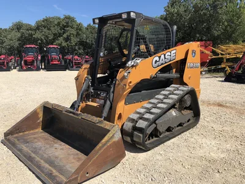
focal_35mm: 28
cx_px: 122
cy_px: 92
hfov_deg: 63.4
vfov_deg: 49.7
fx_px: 198
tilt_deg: -11.7
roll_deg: +0.2
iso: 20
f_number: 1.8
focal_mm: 4
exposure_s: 1/2525
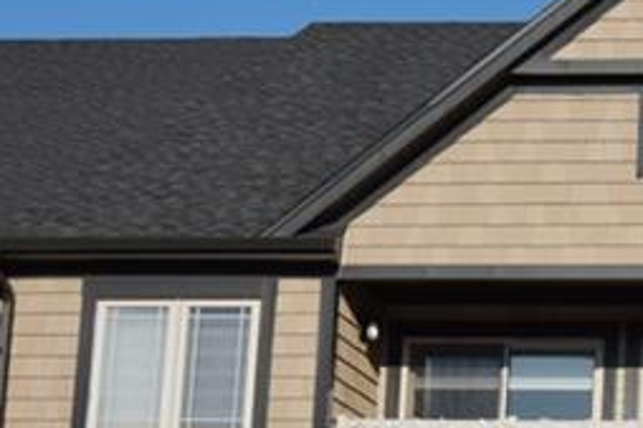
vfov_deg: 11.2
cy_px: 461
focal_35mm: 121
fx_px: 2160
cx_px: 889
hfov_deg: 15.9
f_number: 11
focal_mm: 20
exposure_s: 1/500
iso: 200
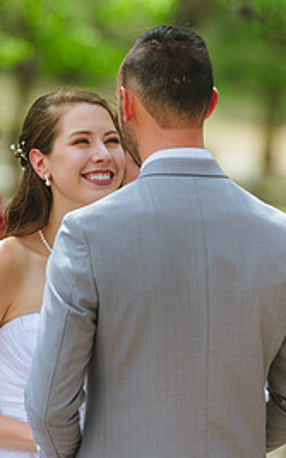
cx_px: 103
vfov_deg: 6.1
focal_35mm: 344
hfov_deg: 3.8
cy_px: 250
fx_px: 4288
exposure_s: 1/640
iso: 125
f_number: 2.8
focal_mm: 200
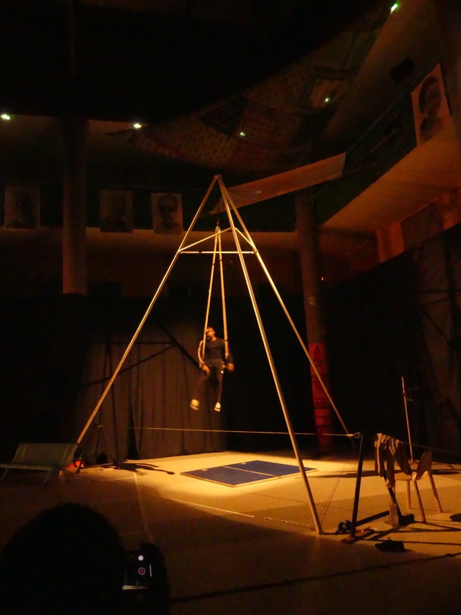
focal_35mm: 25
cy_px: 308
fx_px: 444
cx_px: 230
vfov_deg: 69.4
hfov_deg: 54.9
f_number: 4.5
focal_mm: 4.5
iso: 3200
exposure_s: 1/5
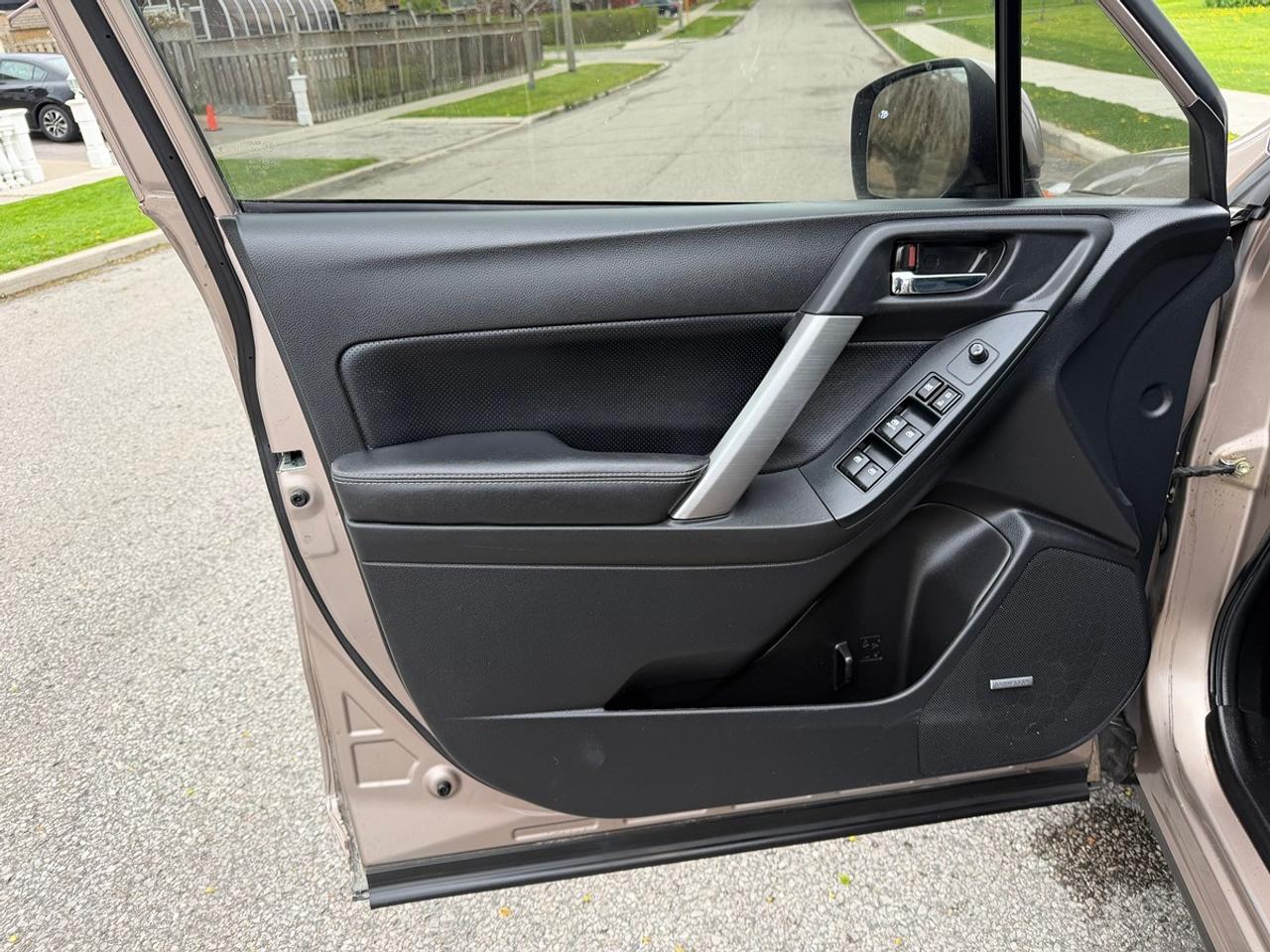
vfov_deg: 56.8
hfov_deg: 71.6
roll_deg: +5.0
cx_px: 635
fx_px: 881
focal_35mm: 24
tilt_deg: -26.4
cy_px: 476
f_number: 1.78
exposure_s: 1/173
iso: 64
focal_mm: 6.76
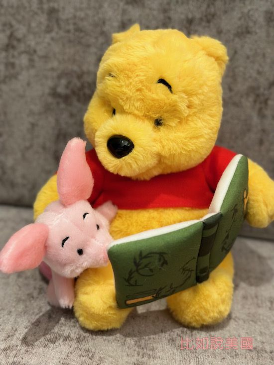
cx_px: 137
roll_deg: -5.3
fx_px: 507
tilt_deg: -26.9
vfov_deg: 39.7
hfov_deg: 30.2
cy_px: 182
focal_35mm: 48
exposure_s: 1/50
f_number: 1.78
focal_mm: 6.86
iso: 400
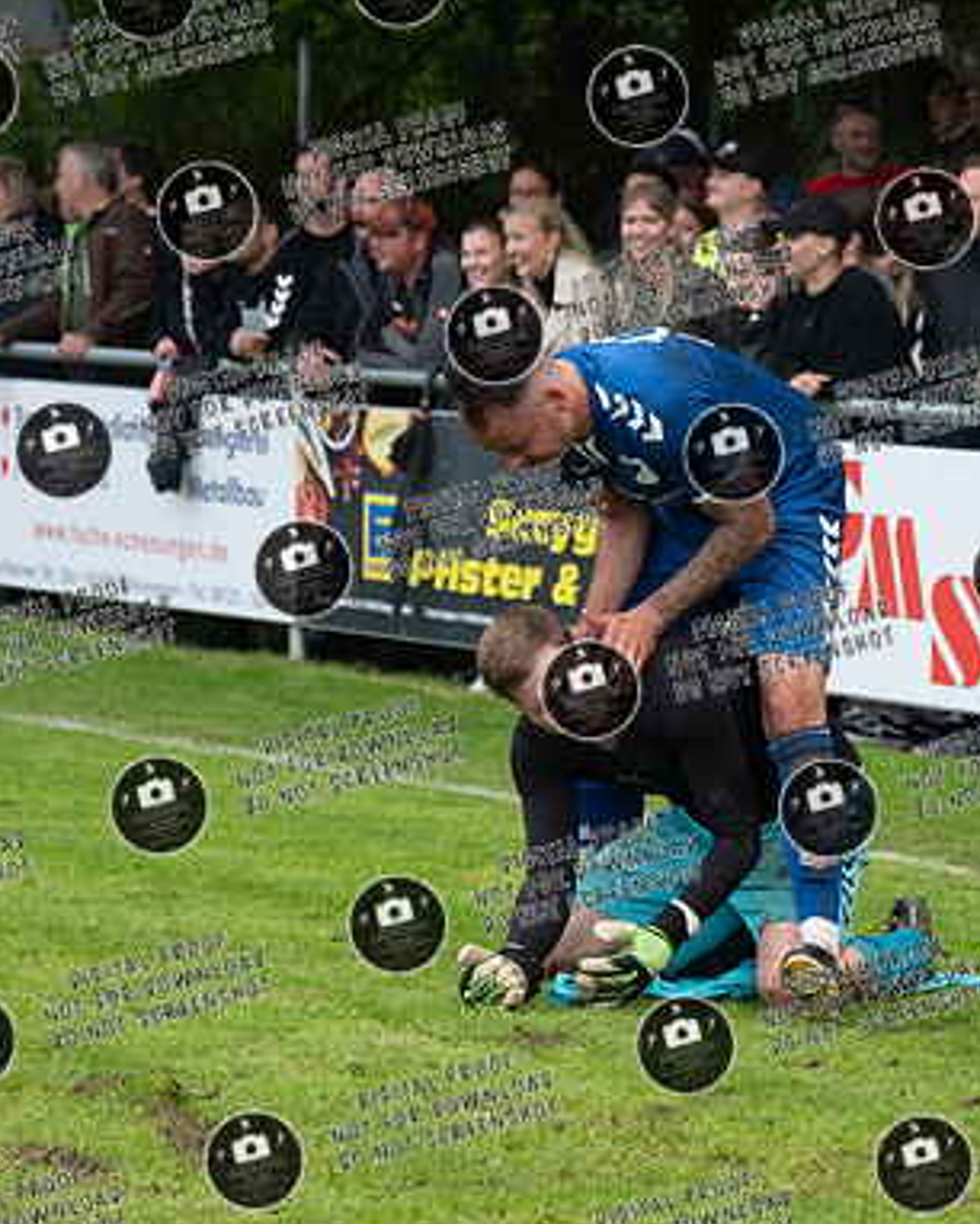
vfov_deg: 10.7
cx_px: 610
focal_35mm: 180
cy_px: 593
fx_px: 6521
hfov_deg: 8.6
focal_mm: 70
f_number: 4
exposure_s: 1/500
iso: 560
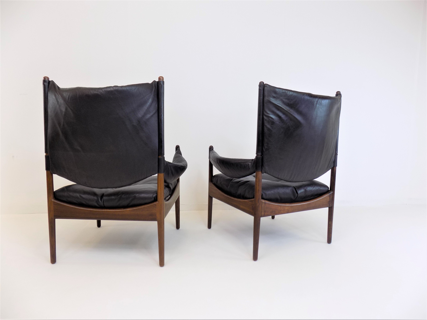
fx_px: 284
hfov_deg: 73.9
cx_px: 214
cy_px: 160
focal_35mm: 23
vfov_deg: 58.9
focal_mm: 4
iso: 80
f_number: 3.1
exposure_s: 1/30
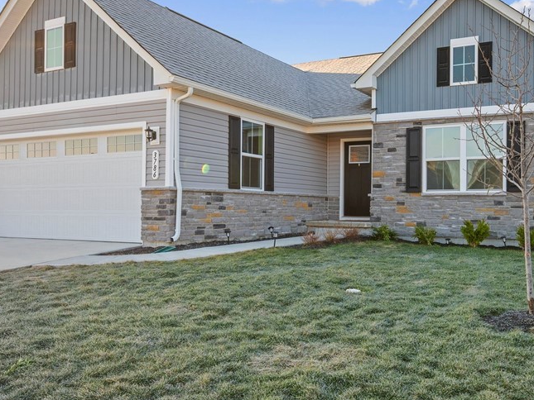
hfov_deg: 52.5
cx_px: 322
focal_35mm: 35
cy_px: 204
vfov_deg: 40.9
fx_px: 537
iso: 400
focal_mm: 21.5
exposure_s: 1/125
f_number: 8
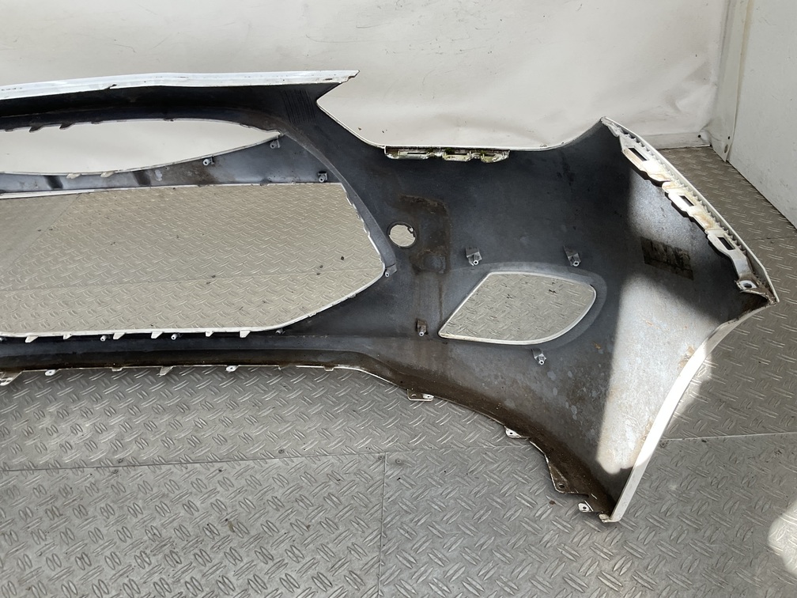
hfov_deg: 61.7
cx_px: 398
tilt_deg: -33.8
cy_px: 299
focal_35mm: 29
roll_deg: +10.0
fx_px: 668
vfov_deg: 48.2
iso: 16
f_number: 1.8
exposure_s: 1/127
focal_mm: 3
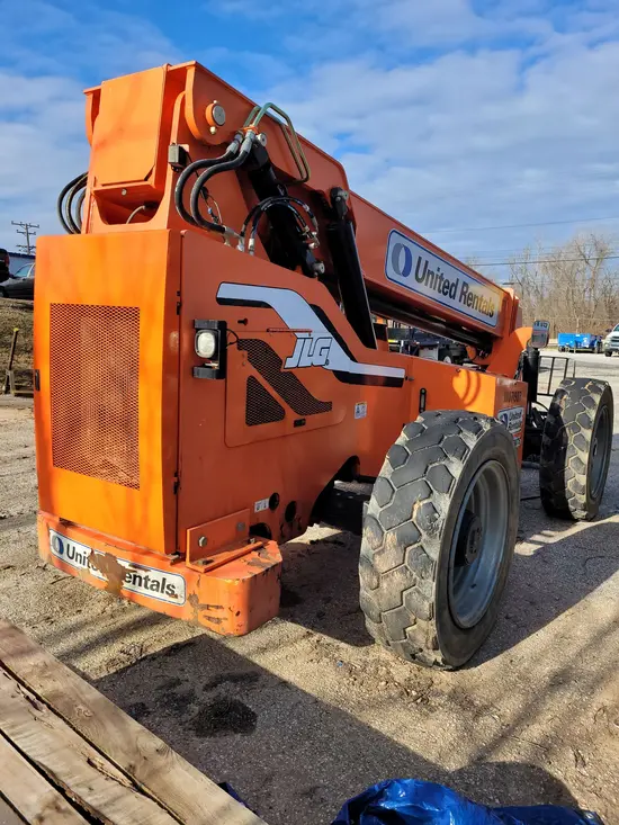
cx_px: 310
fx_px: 620
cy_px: 412
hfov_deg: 53.1
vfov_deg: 67.3
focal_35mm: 26
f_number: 1.8
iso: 40
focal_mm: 5.4
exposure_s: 1/1623
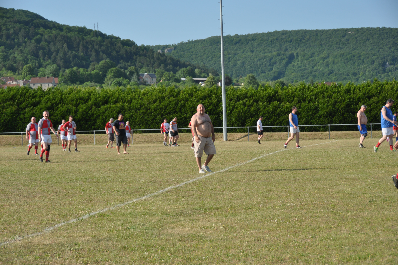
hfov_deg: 24.2
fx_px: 928
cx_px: 199
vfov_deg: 16.2
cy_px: 132
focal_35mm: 84
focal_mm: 56
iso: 200
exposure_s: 1/1000
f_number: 4.8
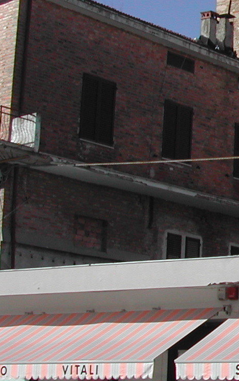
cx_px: 448
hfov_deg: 9.9
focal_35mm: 124
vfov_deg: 16.8
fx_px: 1291
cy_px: 140
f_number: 8
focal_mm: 9
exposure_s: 1/292
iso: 100
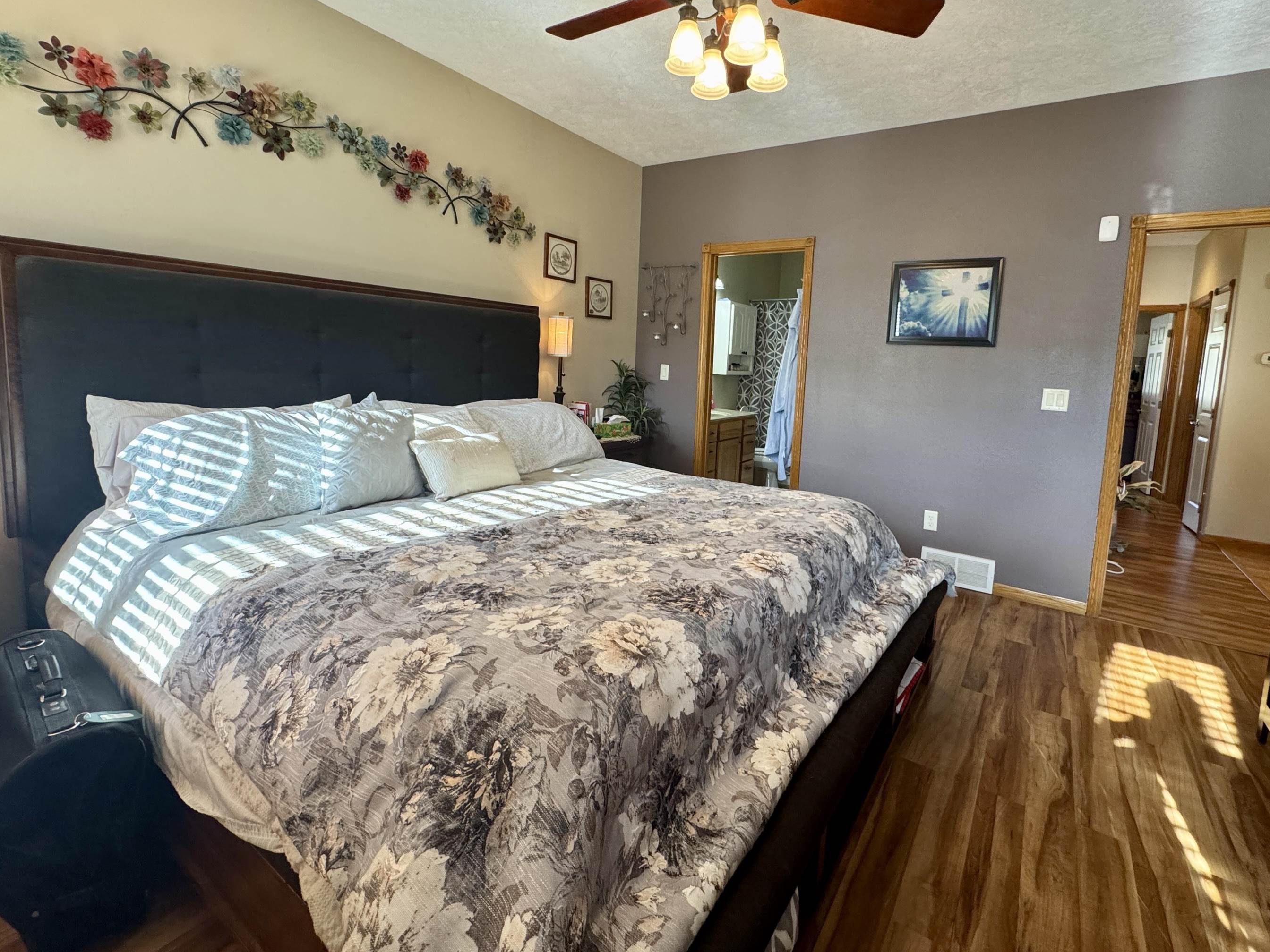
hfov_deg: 94.3
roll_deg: -2.7
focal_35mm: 16
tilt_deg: -4.4
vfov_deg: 77.8
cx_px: 680
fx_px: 587
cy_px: 421
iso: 250
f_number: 2.2
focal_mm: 2.22
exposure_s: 1/120
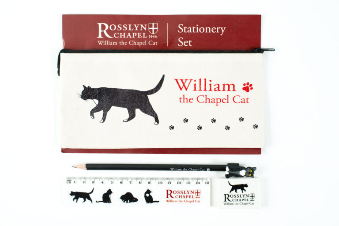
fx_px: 471
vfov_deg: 27.0
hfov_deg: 39.6
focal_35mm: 50
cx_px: 170
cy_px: 113
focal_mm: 50
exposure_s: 1/60
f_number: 5.6
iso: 1250
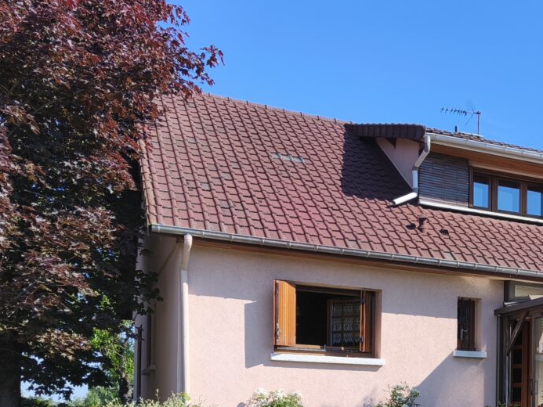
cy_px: 418
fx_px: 800
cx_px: 516
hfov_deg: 34.8
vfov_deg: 26.8
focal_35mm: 51
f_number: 1.7
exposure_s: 1/2116
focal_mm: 5.35
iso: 80
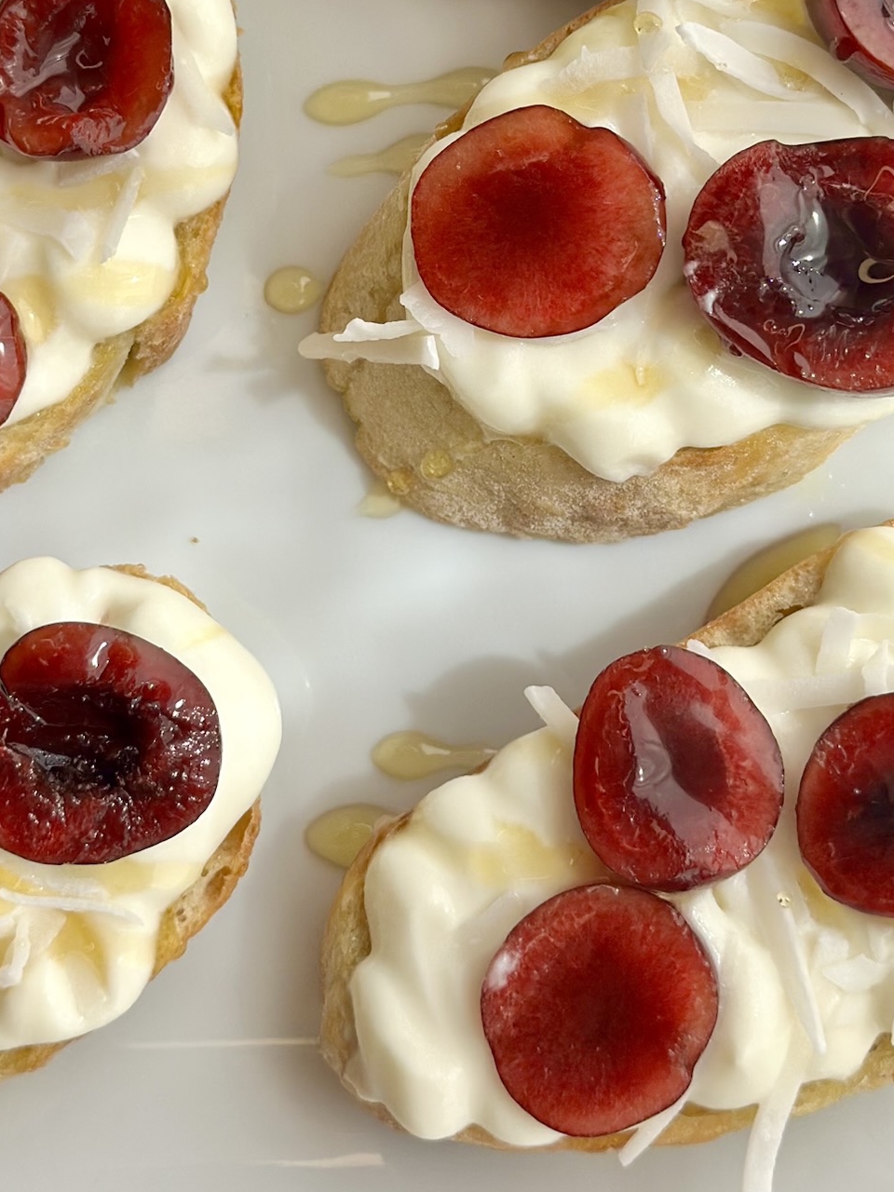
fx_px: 2583
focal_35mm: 75
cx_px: 426
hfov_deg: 19.6
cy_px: 327
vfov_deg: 25.7
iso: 80
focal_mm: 6.86
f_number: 1.78
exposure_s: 1/1305
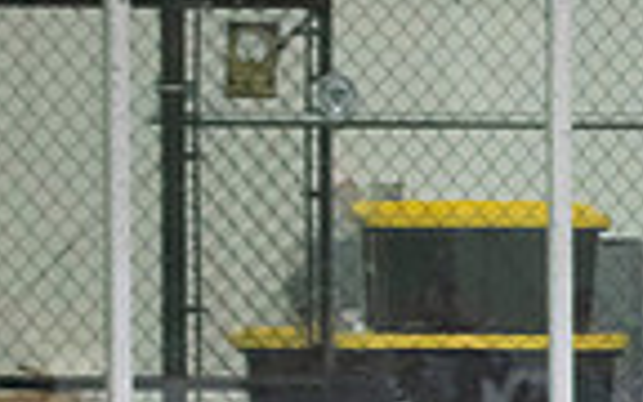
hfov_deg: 3.8
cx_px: 1911
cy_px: 871
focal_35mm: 545
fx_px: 9550
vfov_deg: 2.4
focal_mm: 82
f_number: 3.2
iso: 2500
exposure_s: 1/640
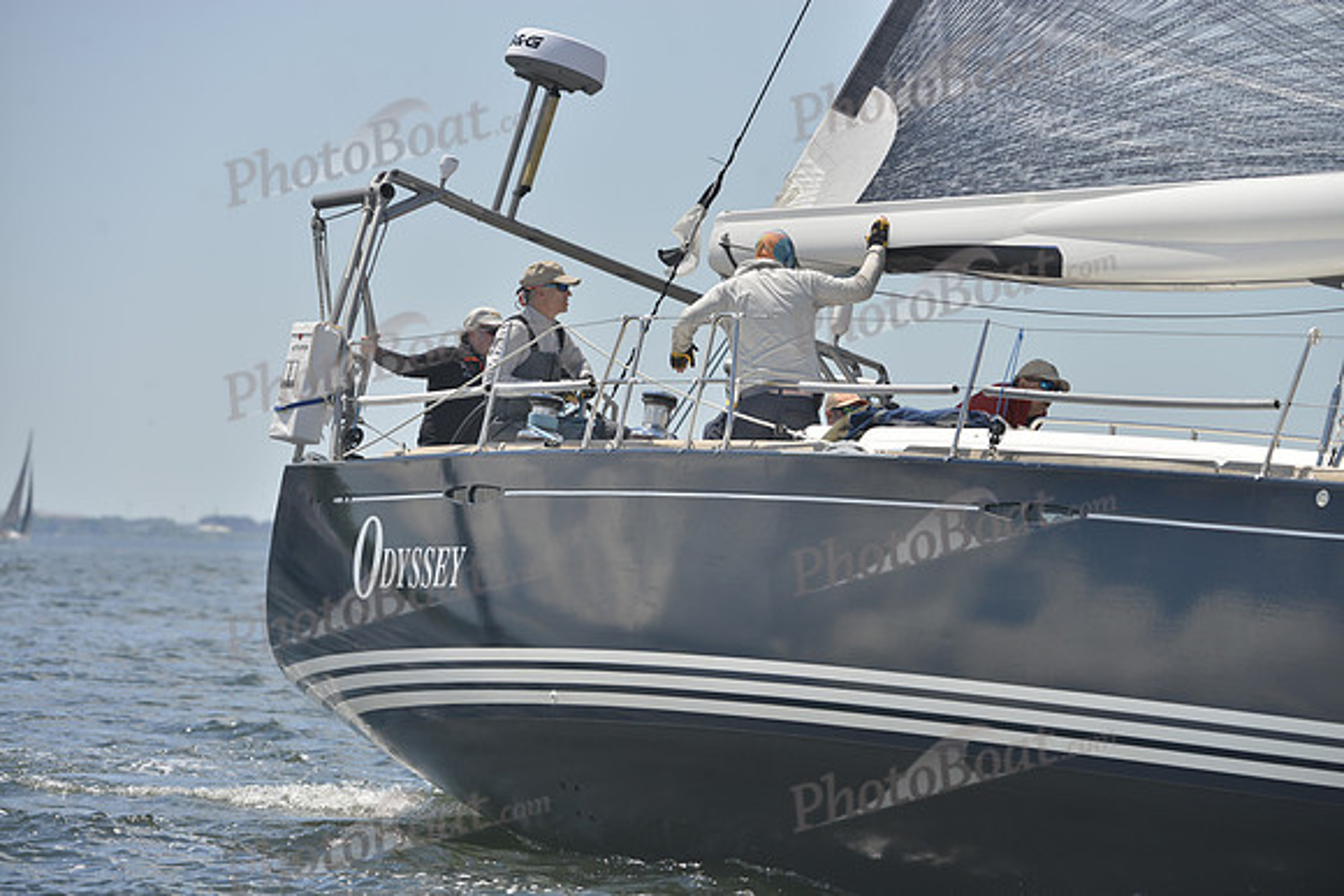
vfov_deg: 5.7
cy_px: 448
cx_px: 672
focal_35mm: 240
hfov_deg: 8.6
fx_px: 8962
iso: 280
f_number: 5.6
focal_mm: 240
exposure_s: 1/1250
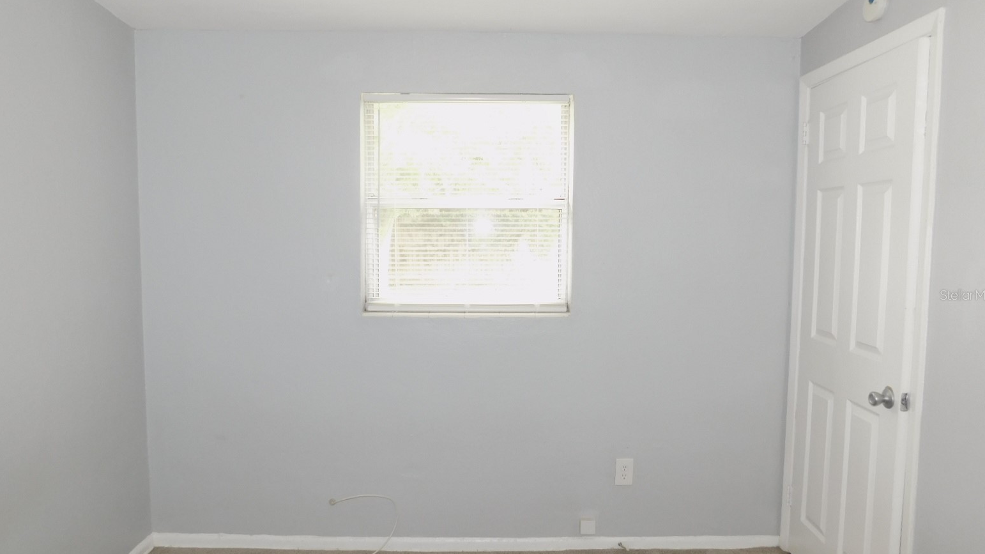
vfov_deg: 44.4
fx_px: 679
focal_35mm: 26
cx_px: 489
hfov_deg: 71.9
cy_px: 295
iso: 200
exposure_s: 1/30
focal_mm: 4
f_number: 3
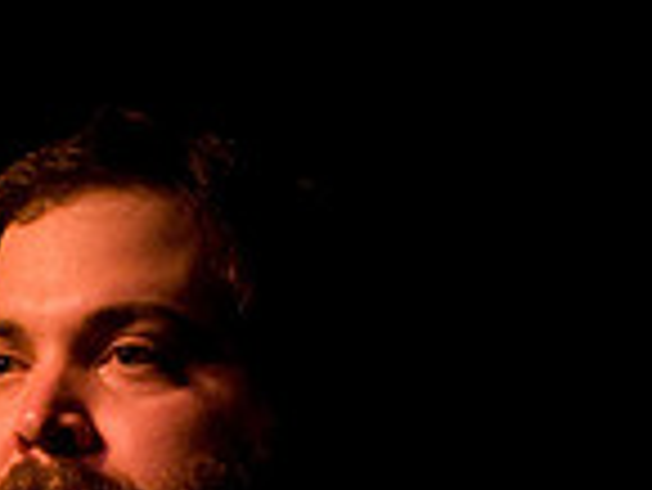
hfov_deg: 4.9
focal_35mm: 402
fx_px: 7578
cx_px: -90
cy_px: 681
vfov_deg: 3.7
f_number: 2.8
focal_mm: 70
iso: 1000
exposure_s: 1/50
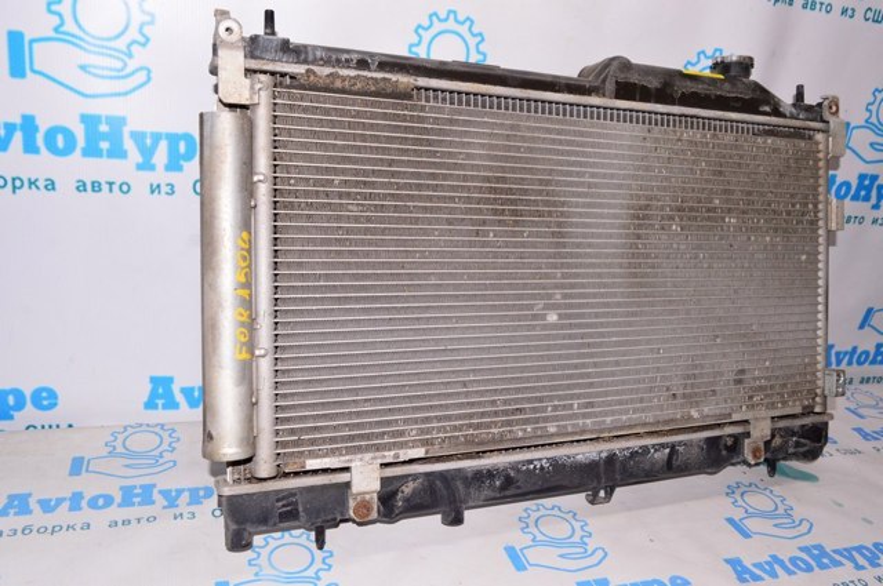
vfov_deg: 43.5
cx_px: 442
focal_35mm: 30
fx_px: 735
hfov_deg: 62.0
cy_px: 293
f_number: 8
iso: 1600
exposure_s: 1/200
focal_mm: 20
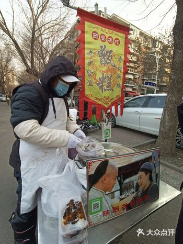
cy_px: 122
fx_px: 113
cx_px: 92
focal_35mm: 16
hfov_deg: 78.2
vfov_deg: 94.5
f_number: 2.2
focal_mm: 1.66
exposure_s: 1/100
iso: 104
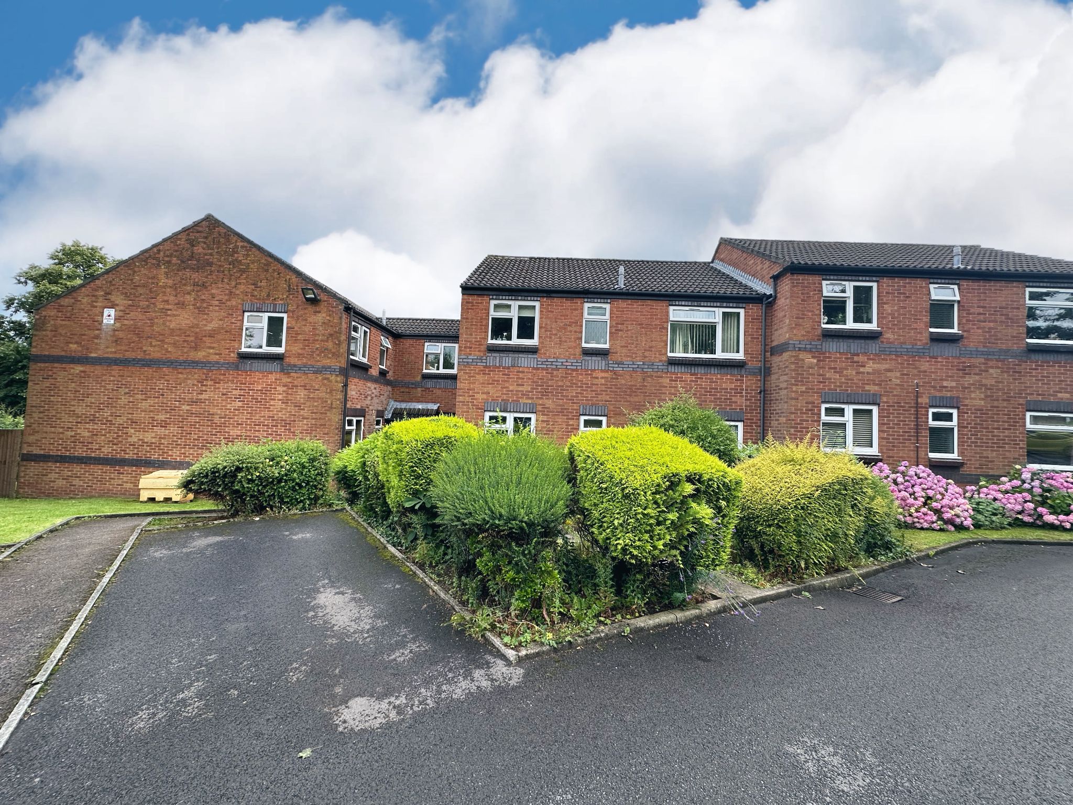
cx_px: 536
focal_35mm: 14
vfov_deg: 85.7
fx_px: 434
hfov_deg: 102.1
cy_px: 402
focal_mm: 2.22
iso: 40
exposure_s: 1/711
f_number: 2.2
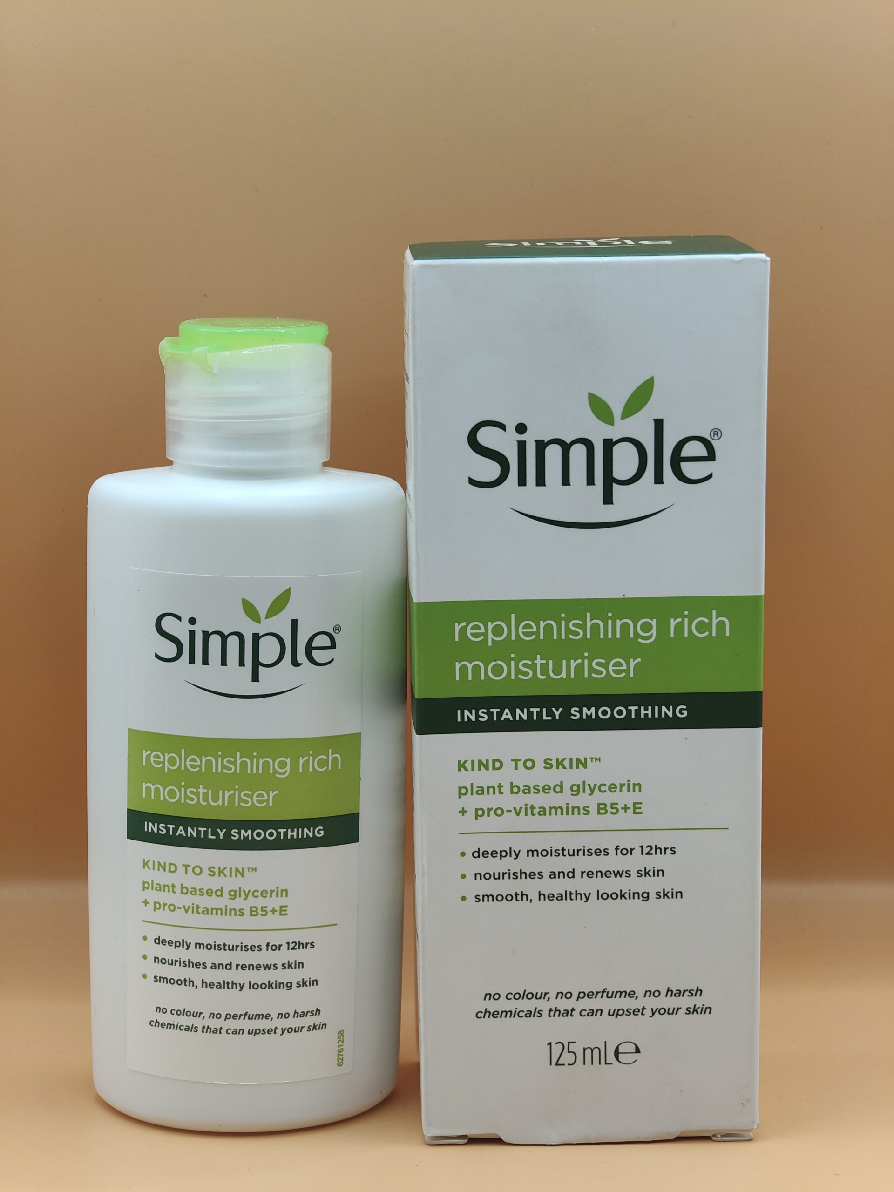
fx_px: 2410
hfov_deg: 21.0
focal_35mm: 70
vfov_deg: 27.8
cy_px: 596
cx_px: 447
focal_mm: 13.3
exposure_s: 1/100
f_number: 2.55
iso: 148
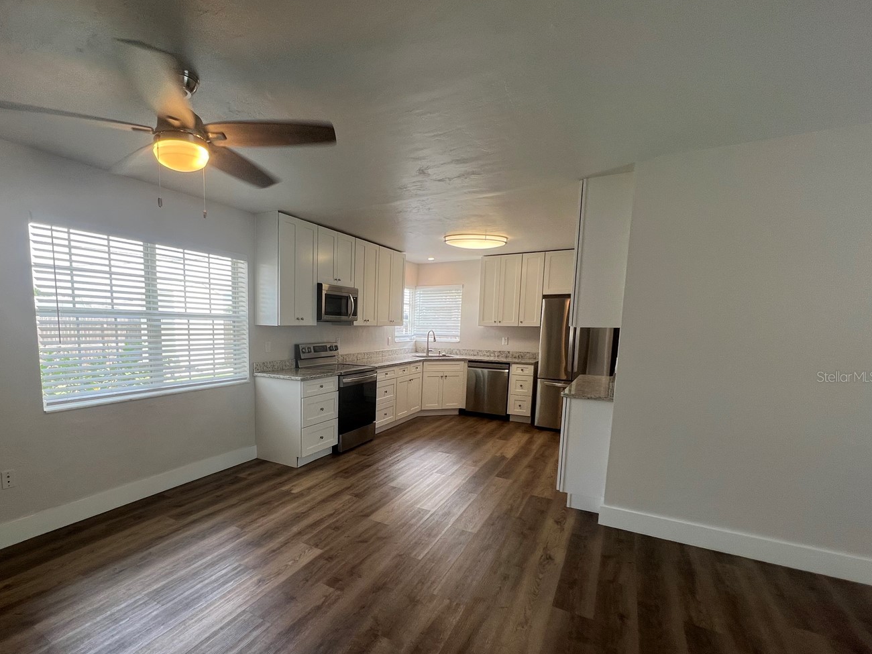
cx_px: 343
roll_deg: -0.9
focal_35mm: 16
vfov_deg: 77.6
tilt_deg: -5.9
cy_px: 376
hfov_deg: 93.1
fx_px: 403
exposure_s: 1/120
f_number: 1.8
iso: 40
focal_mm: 1.57
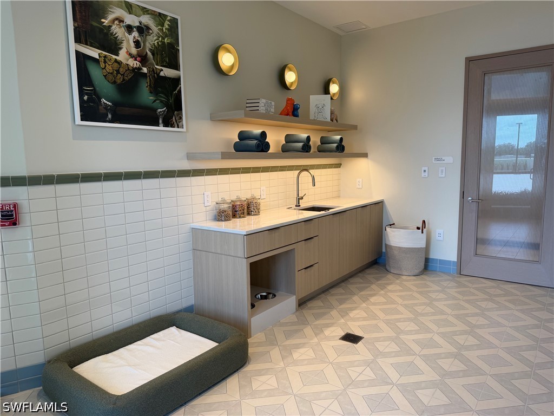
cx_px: 277
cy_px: 208
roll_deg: +1.7
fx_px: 384
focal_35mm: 24
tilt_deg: -8.2
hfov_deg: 71.6
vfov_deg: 56.8
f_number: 1.78
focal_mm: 6.76
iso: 64
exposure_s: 1/160
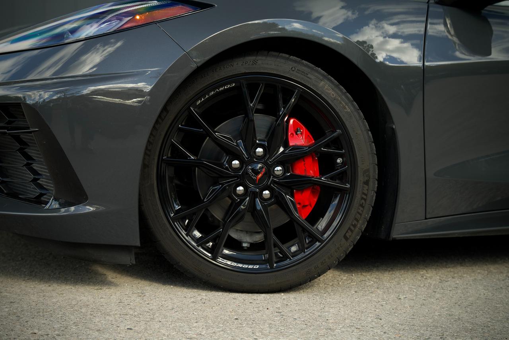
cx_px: 254
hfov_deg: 33.1
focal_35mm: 61
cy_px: 170
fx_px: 857
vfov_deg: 22.4
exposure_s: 1/50
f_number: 3.2
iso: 250
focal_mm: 40.4
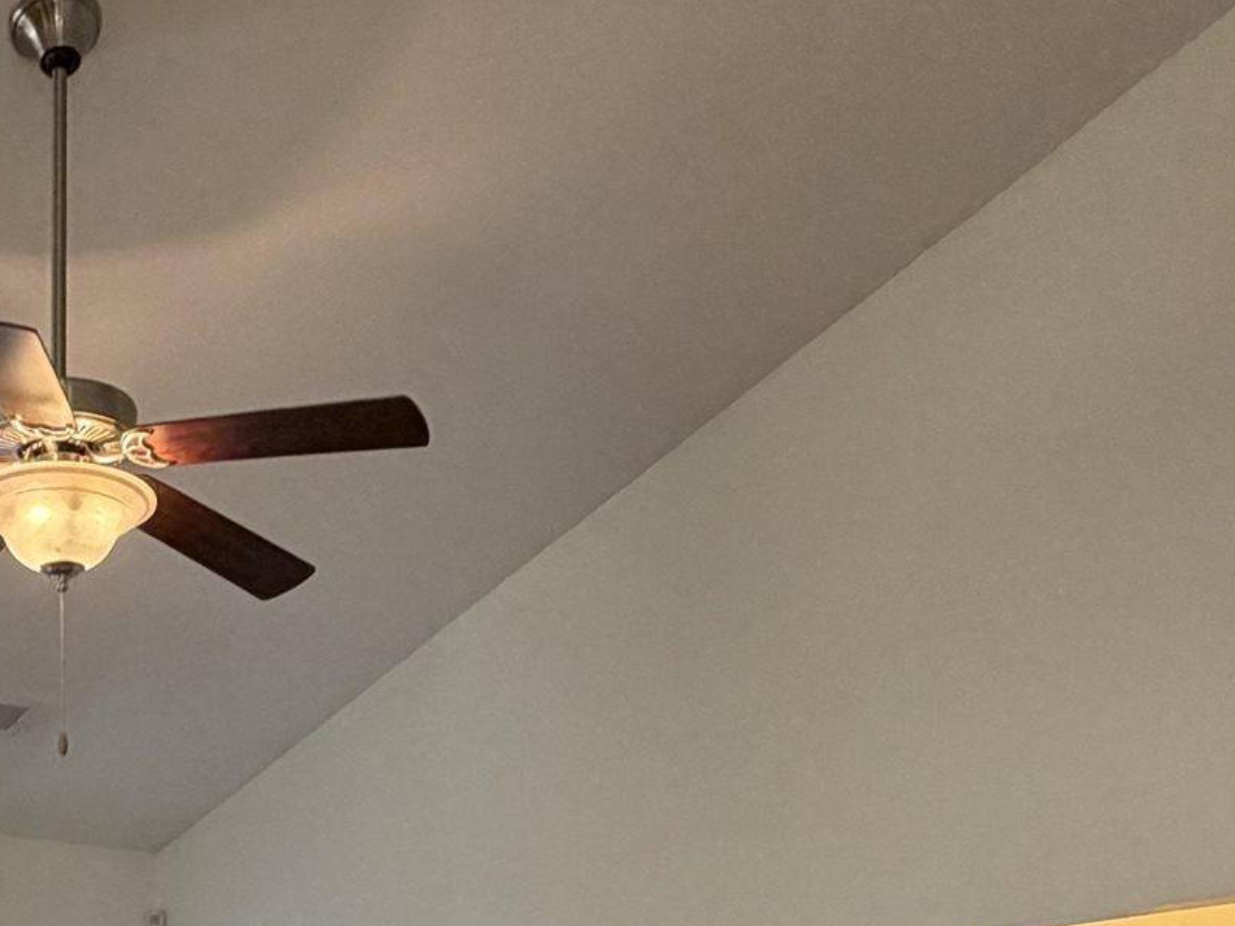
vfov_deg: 23.3
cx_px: 84
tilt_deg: -0.9
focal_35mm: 54
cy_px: 1264
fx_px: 1927
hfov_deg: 33.4
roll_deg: +0.6
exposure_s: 1/60
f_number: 2.2
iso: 160
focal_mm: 2.22
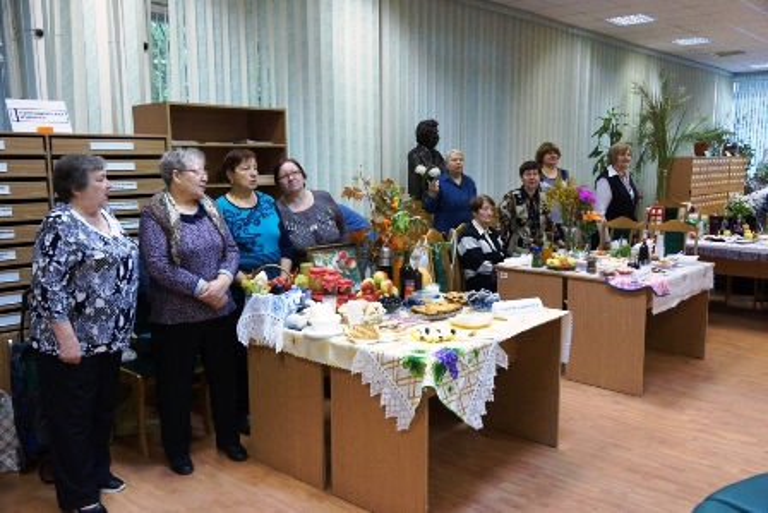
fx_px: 640
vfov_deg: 43.6
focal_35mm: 30
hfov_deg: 61.9
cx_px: 384
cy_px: 256
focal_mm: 20
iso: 2000
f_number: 4.5
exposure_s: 1/80
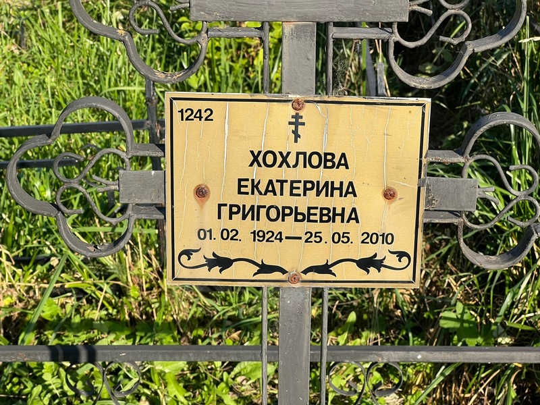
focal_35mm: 77
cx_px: 270
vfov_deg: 19.1
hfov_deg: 25.3
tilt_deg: -24.0
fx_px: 1201
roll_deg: +0.8
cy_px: 202
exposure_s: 1/344
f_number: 2.8
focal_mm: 9
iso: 32
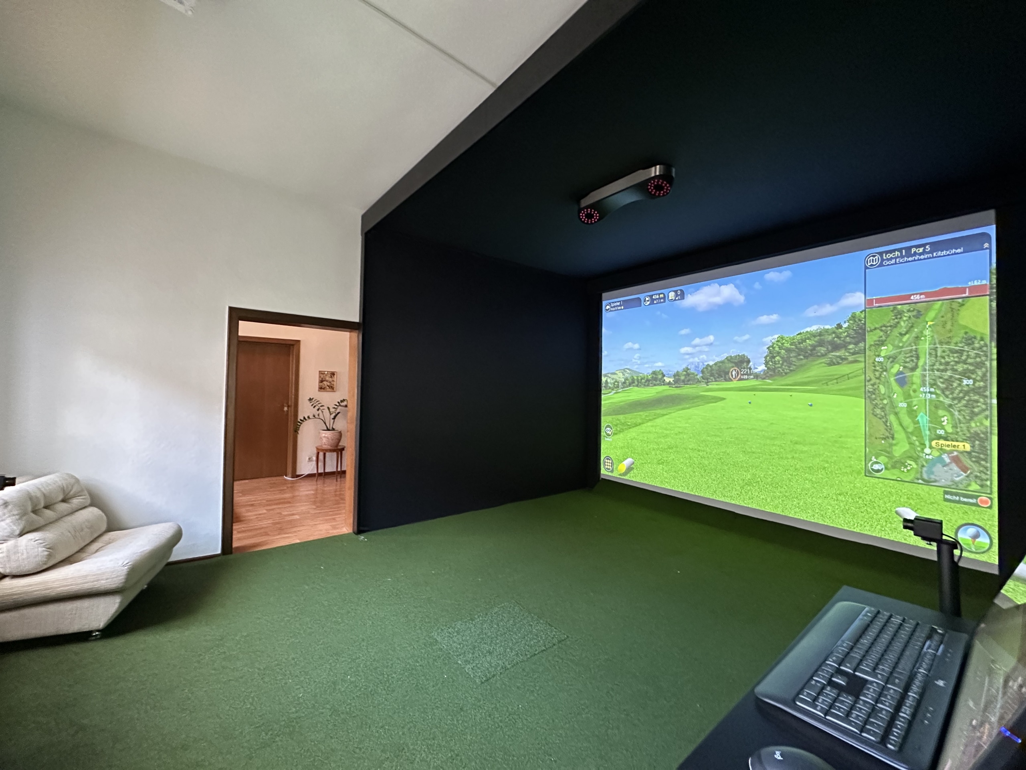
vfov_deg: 85.7
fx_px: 415
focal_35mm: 14
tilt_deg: +0.0
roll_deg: -1.3
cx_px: 513
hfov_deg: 102.1
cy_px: 385
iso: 1000
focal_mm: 2.22
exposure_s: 1/60
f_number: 2.2
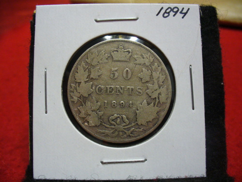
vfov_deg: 38.7
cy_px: 91
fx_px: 259
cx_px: 121
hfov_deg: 50.1
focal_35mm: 37
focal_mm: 6.1
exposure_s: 1/30
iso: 200
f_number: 2.8
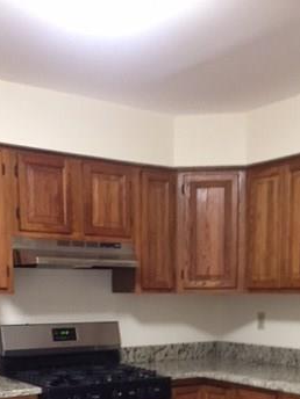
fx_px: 624
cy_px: 370
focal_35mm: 54
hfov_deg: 26.9
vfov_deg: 33.4
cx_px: 197
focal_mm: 4.15
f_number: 2.2
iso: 160
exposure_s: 1/30
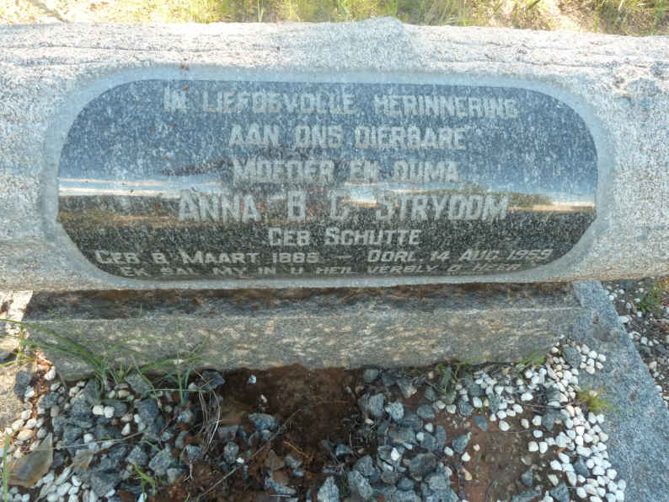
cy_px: 251
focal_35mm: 25
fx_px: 483
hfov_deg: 69.4
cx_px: 334
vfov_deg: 54.9
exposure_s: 1/30
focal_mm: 4.1
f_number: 6.3
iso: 250
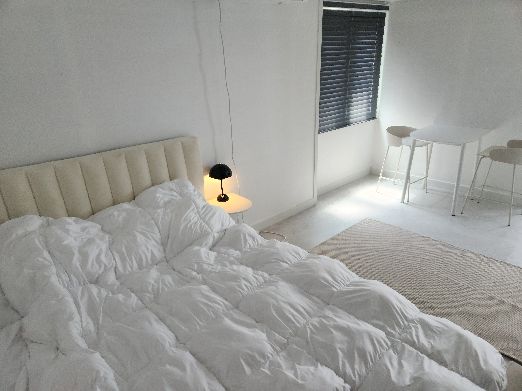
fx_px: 347
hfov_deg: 73.9
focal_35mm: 23
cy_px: 196
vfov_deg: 58.9
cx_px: 261
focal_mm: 5.4
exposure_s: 1/50
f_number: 1.8
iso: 200
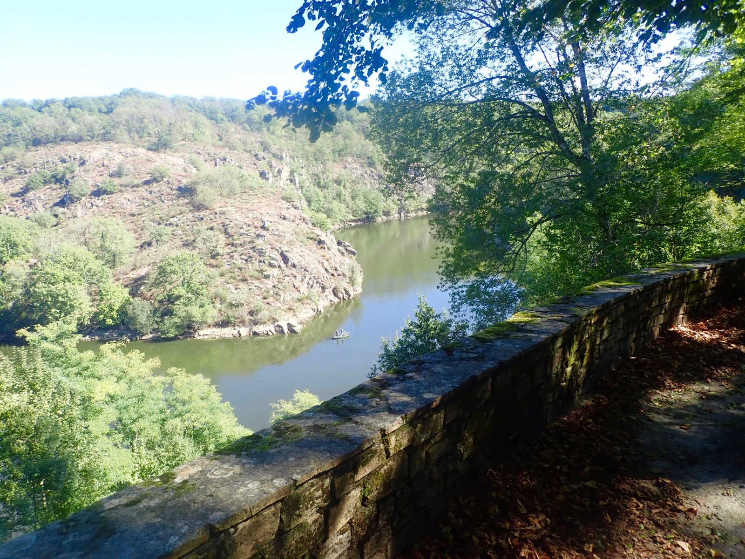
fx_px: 538
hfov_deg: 69.4
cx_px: 372
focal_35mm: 25
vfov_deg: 54.9
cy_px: 280
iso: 100
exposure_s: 1/250
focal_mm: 4.5
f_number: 2.8
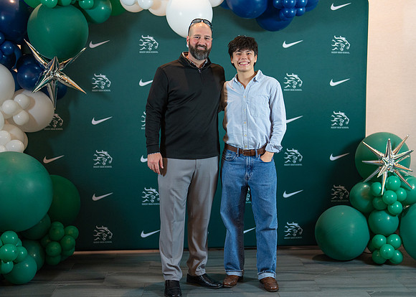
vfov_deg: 26.1
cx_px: 227
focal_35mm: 54
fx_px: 641
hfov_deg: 36.0
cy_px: 148
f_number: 1.2
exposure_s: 1/320
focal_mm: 50
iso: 800
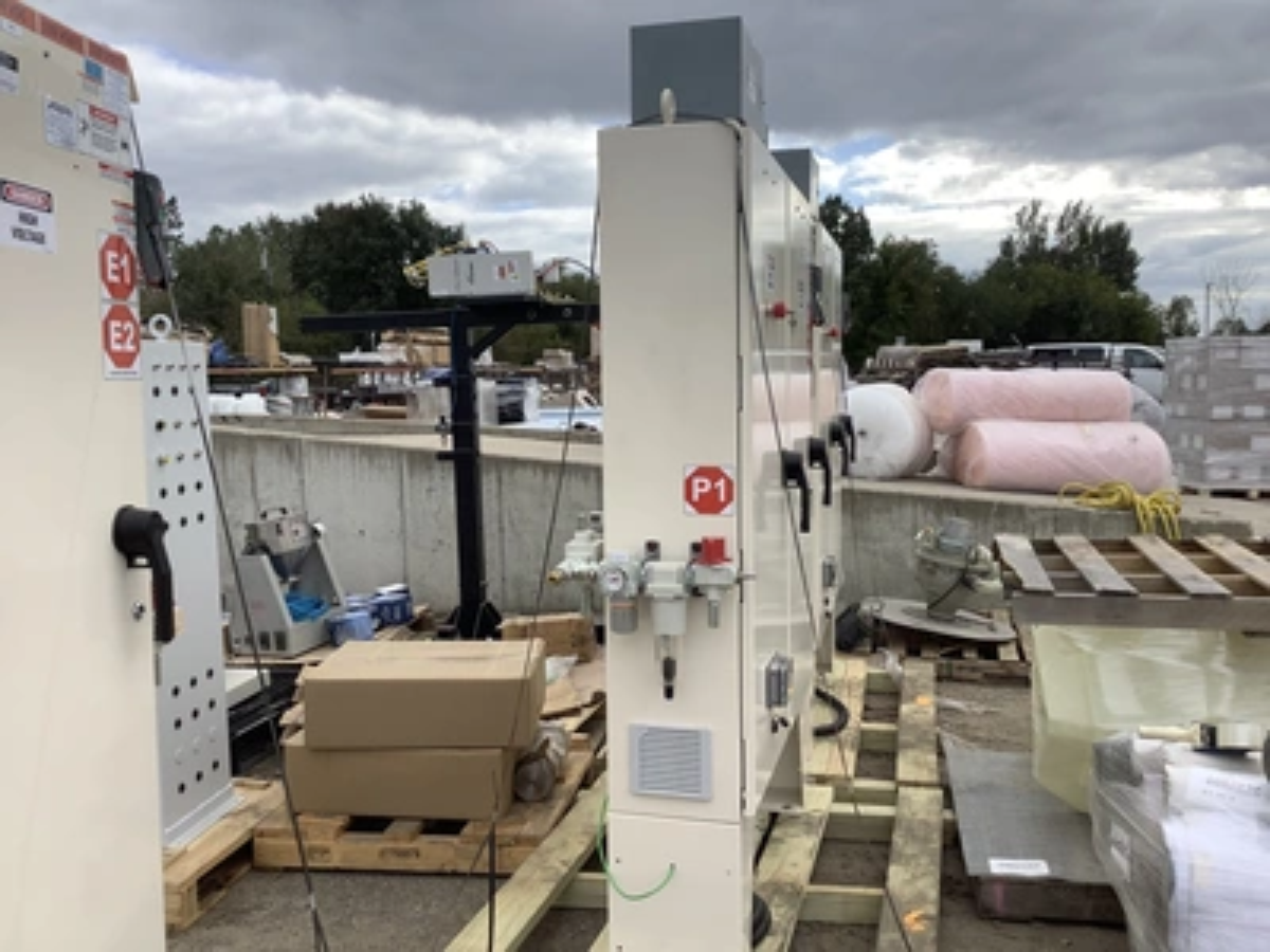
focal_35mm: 31
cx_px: 635
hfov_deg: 58.4
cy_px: 476
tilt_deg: -3.5
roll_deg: +1.1
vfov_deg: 45.4
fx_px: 1137
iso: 25
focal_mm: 3.3
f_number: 2.4
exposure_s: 1/1031
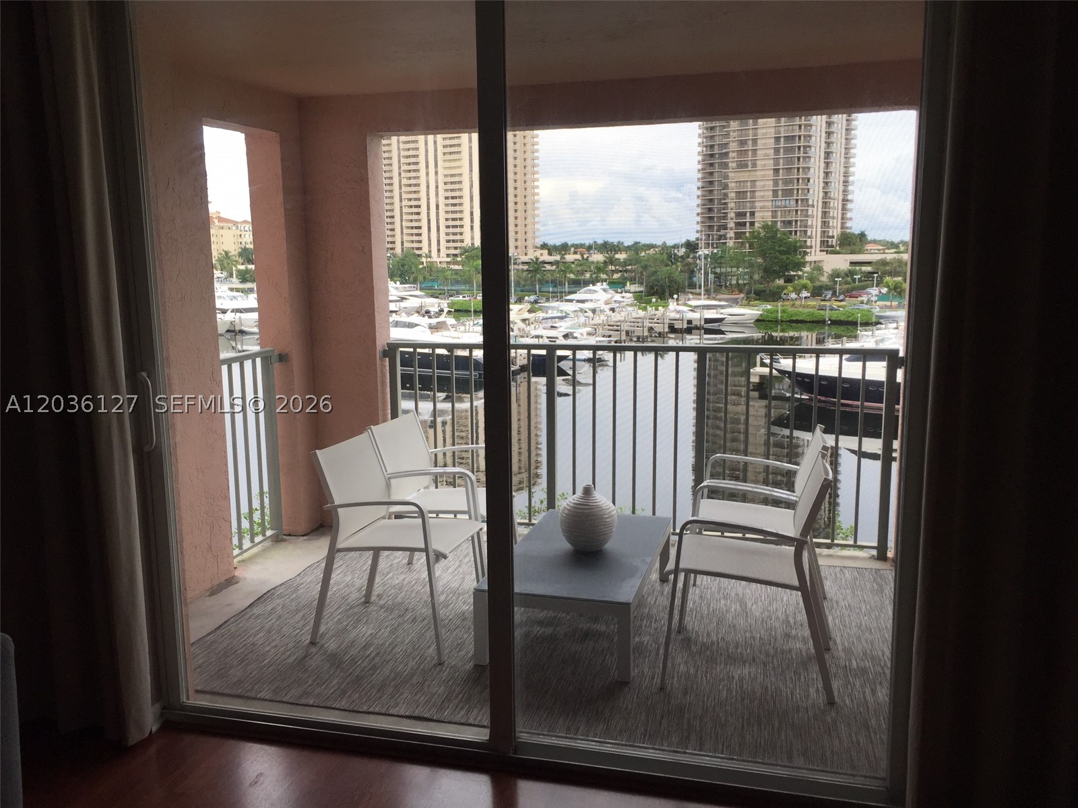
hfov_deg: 61.7
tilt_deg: -11.3
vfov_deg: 48.2
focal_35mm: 29
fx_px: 903
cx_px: 539
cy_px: 404
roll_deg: +0.2
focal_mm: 4.15
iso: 32
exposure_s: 1/350
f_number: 2.2
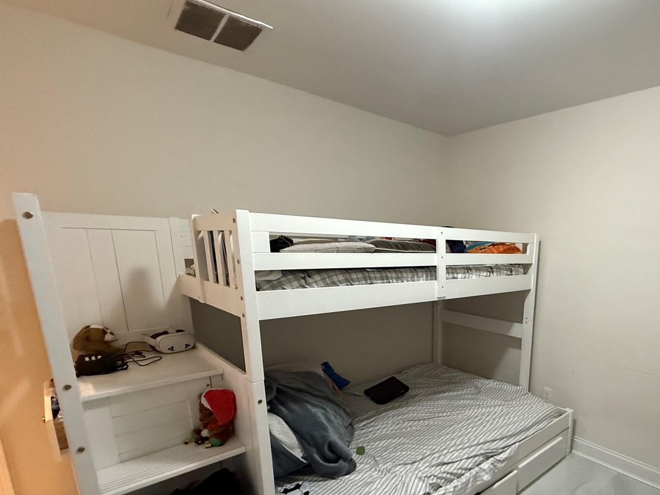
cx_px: 458
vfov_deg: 64.3
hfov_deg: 78.1
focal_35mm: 20
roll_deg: -2.2
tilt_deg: -11.9
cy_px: 330
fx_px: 381
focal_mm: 2.22
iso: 640
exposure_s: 1/60
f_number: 2.2
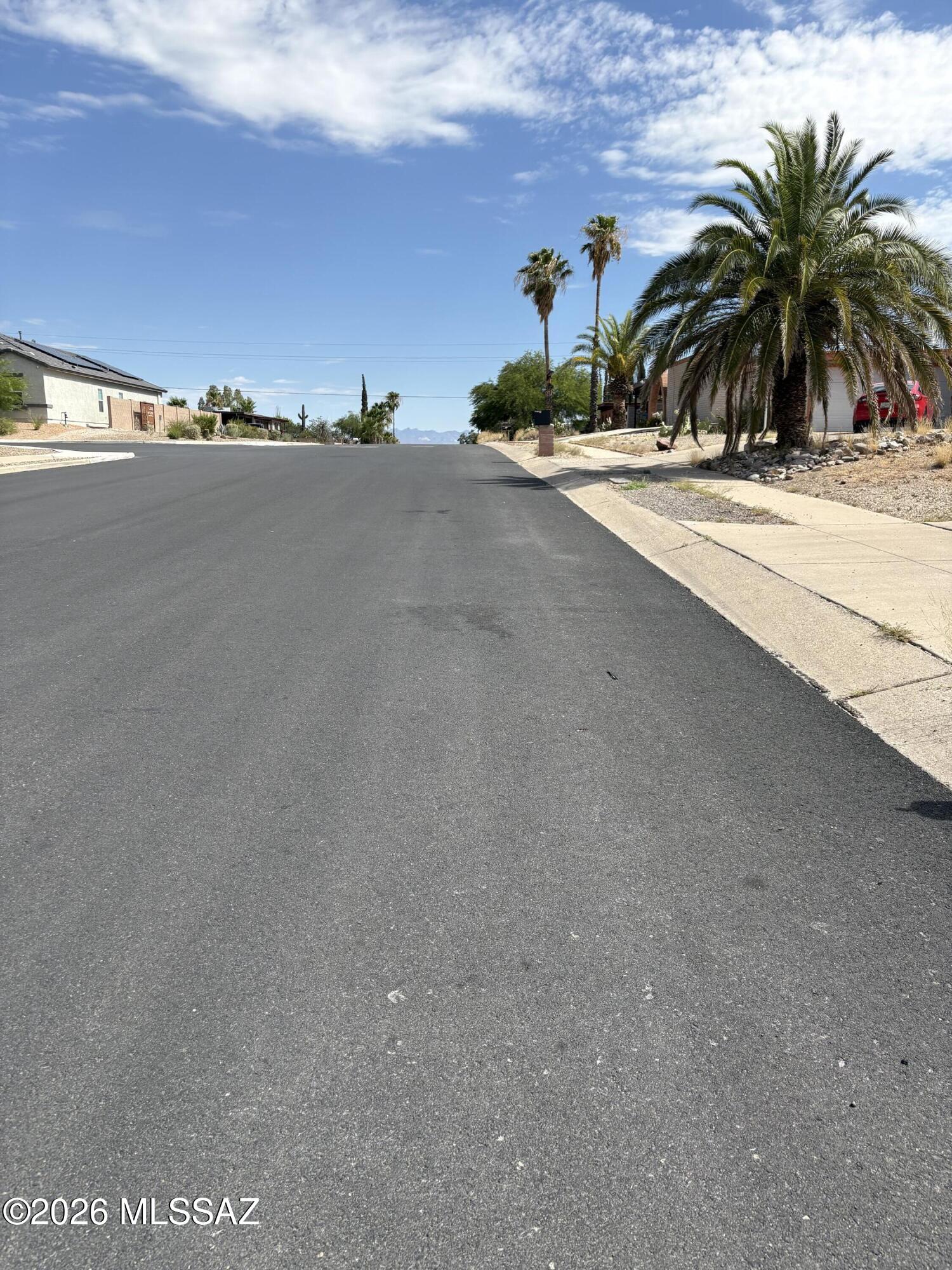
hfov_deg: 53.1
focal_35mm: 26
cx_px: 476
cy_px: 635
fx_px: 953
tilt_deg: -11.4
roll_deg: +0.5
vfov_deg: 67.3
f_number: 1.6
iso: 50
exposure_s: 1/3623
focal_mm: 5.96
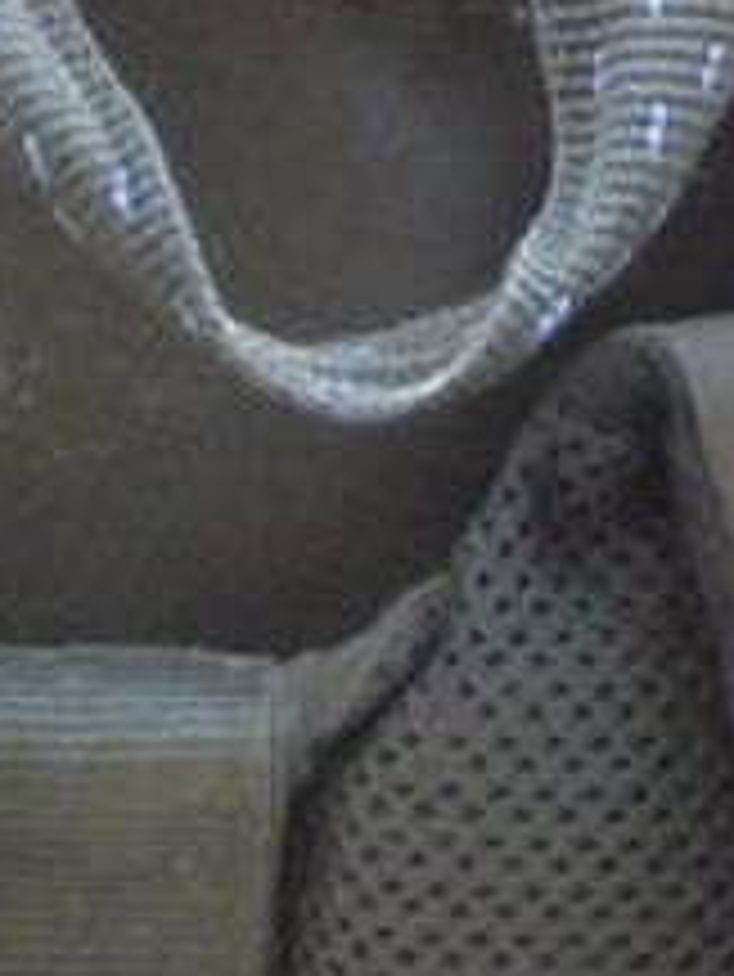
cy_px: 2152
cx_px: 144
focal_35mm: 227
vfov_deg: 8.2
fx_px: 6411
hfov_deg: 6.5
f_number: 3
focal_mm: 6.6
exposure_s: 1/30
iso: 400
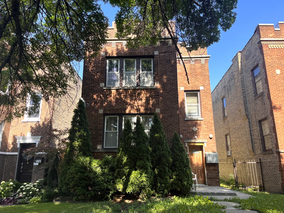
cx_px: 142
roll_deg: +0.3
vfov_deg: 53.1
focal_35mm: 26
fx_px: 213
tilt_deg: +15.5
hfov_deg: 67.3
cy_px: 106
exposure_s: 1/428
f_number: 1.6
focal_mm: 5.1
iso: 50
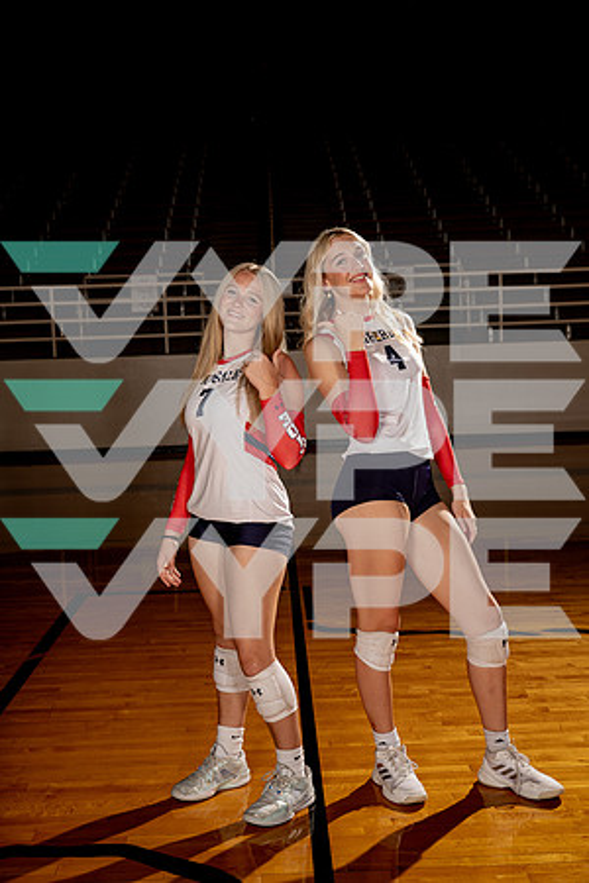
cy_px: 442
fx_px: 1104
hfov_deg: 29.9
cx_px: 294
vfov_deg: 43.6
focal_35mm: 45
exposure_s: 1/250
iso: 100
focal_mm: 45
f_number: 5.6
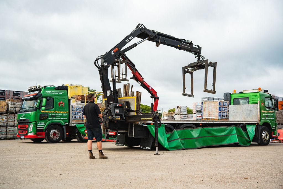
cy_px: 97
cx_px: 137
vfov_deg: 33.3
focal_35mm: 40
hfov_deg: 48.3
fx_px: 316
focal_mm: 39
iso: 125
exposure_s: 1/640
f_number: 2.8
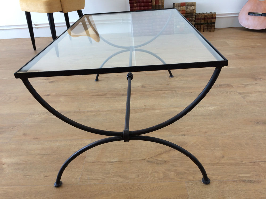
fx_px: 223
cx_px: 133
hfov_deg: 61.7
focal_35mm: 29
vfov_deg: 48.2
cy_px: 100
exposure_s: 1/50
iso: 40
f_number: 2.2
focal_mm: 4.15
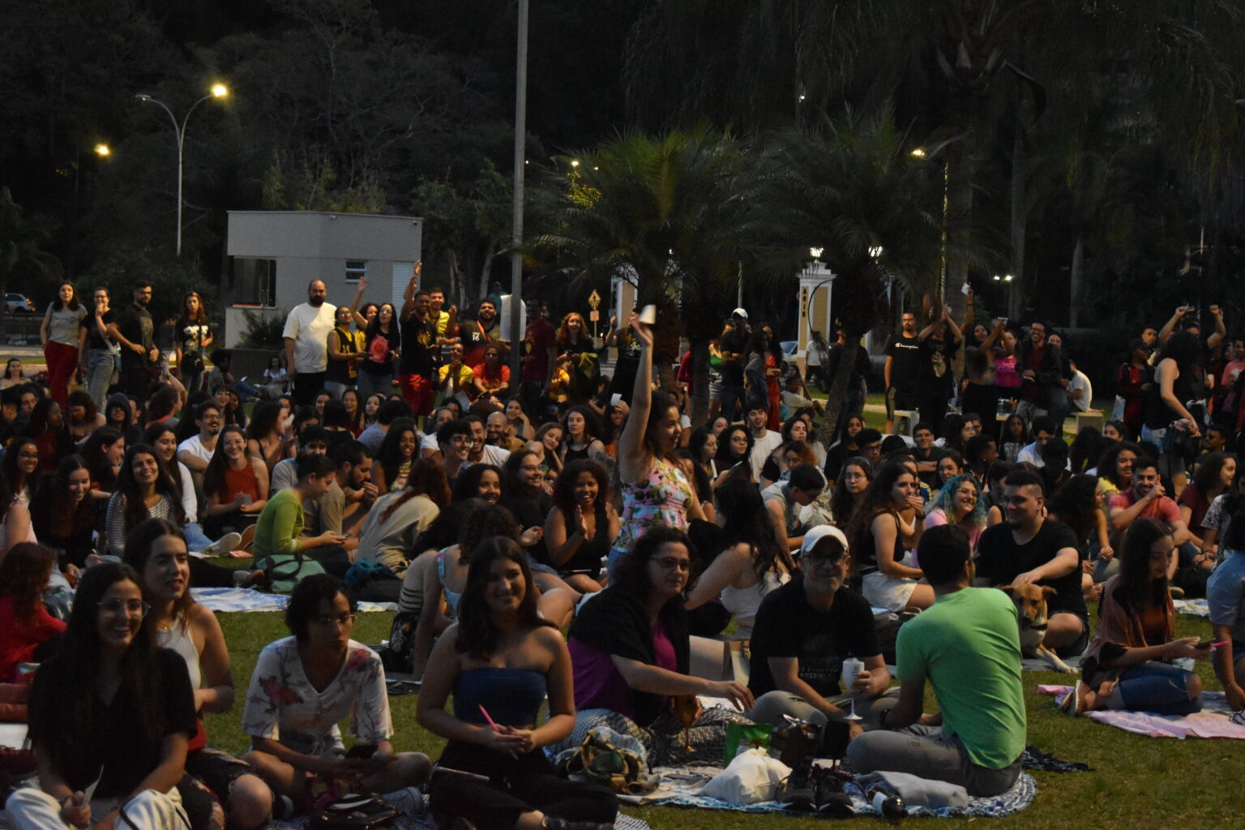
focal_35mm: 75
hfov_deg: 27.0
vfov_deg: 18.2
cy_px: 415
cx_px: 622
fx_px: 2594
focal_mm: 50
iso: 6400
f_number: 6.3
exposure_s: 1/125
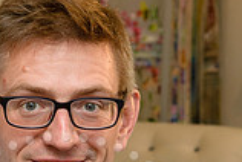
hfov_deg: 9.3
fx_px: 1482
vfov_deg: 6.2
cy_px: 276
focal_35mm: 220
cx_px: 63
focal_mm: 40
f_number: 5
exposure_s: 1/80
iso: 400
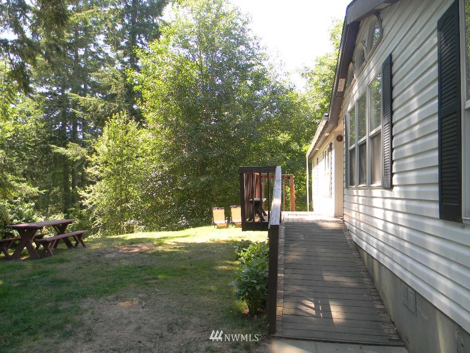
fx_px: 380
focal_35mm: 28
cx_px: 235
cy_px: 176
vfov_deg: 49.7
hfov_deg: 63.4
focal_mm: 5
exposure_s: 1/88.8
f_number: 3.5
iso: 80
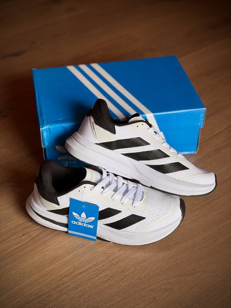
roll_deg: -0.8
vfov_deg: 36.8
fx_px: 462
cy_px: 154
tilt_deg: -41.2
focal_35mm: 52
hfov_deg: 28.0
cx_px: 116
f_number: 1.6
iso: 32
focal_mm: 5.96
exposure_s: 1/122
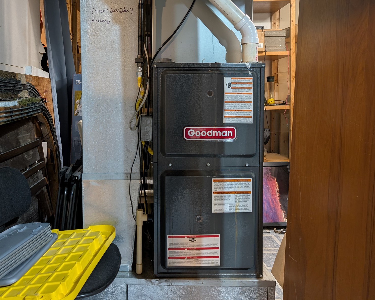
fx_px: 355
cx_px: 134
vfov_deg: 45.3
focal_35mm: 32
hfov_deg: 54.8
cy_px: 108
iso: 230
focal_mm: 6.9
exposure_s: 1/24
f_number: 1.68
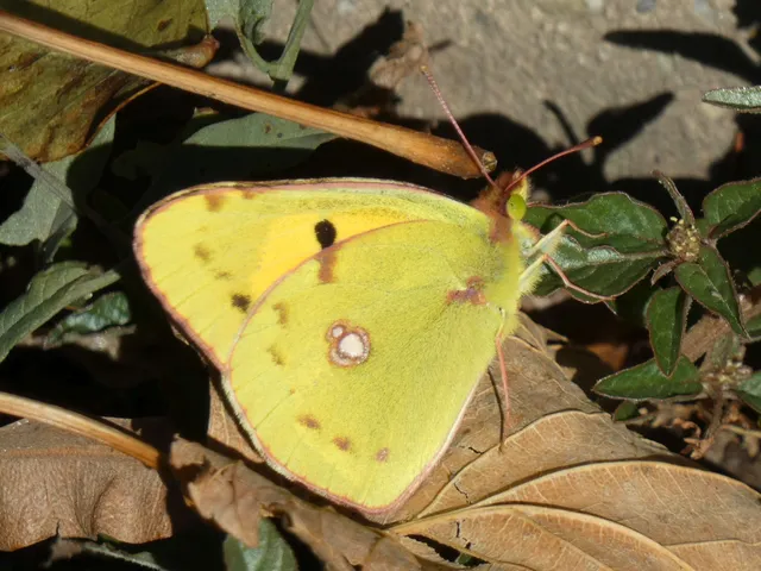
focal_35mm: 531
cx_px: 380
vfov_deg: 2.8
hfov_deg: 3.7
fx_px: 11674
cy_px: 286
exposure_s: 1/250
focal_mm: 95.2
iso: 80
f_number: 5.6
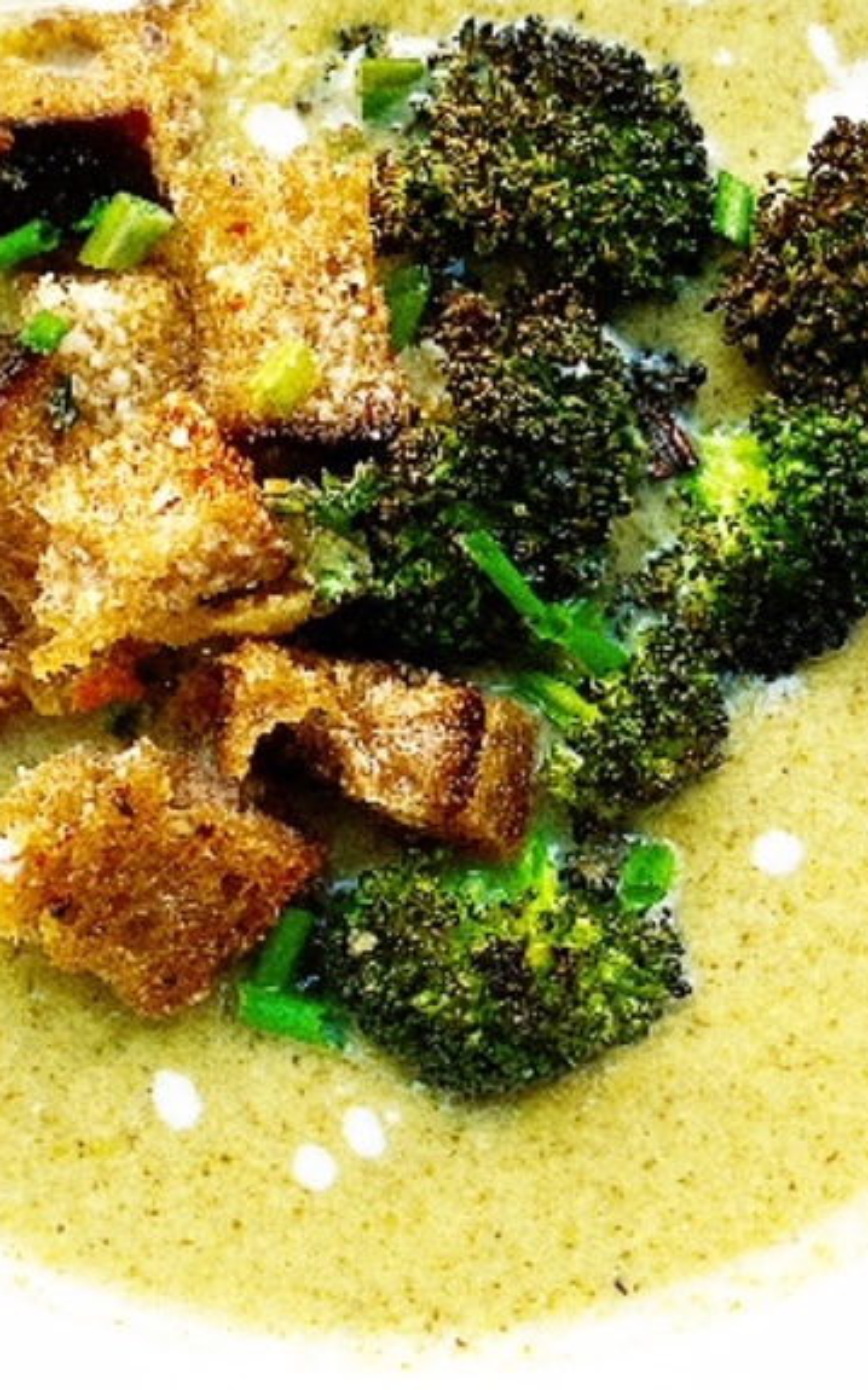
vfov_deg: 29.8
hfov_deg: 18.8
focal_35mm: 69
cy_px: 696
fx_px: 2614
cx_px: 488
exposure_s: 1/97
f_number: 1.8
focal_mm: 4.25
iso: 125
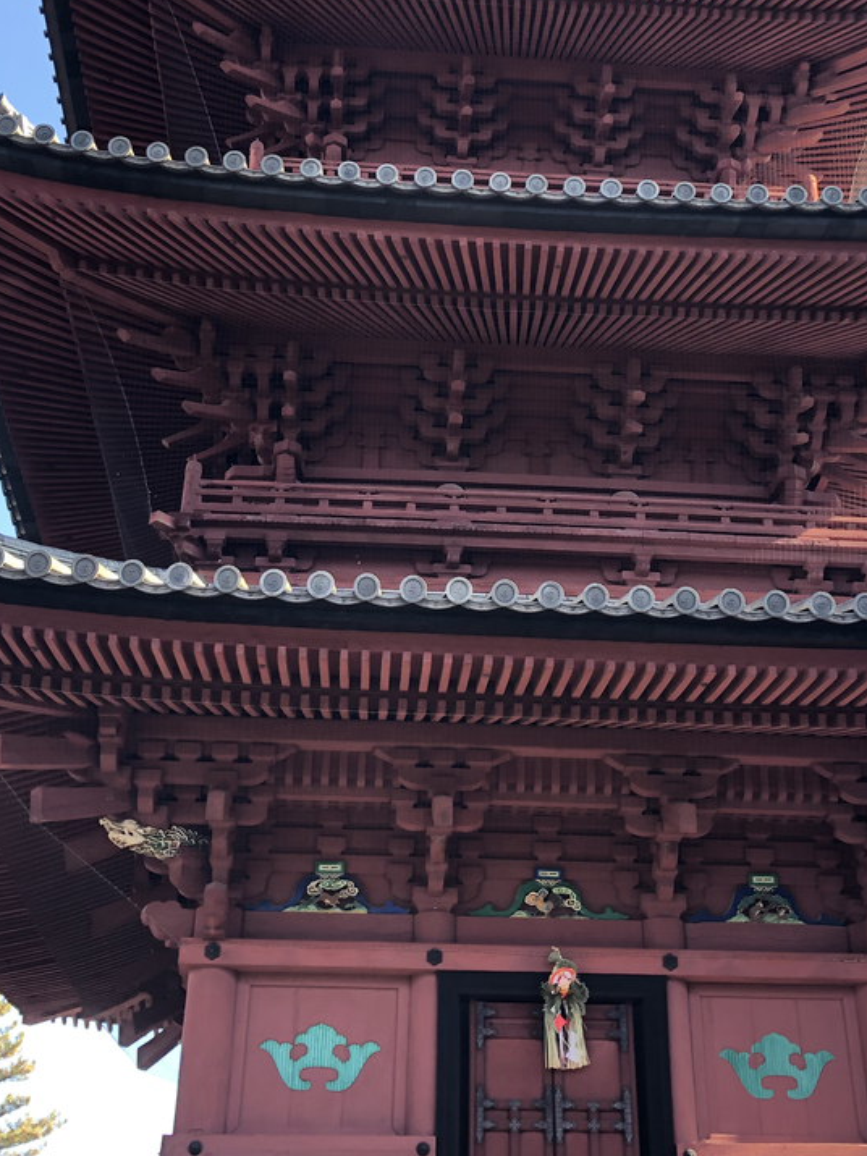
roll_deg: +0.2
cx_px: 513
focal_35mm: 47
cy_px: 406
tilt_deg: +35.0
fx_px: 1570
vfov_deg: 40.0
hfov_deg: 30.8
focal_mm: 3.99
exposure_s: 1/120
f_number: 1.8
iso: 32
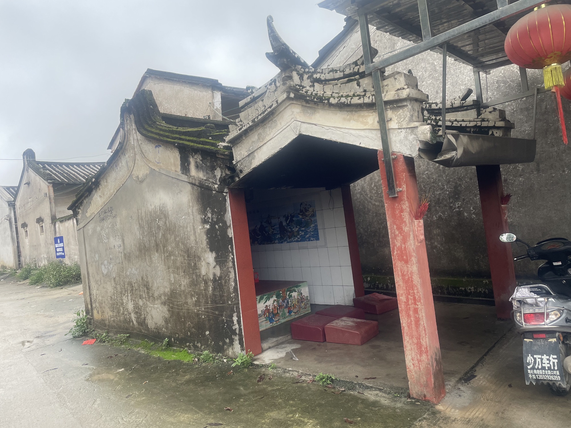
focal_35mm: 26
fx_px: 429
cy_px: 214
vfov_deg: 53.1
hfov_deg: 67.3
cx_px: 286
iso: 64
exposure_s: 1/121
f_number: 1.6
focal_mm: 4.2
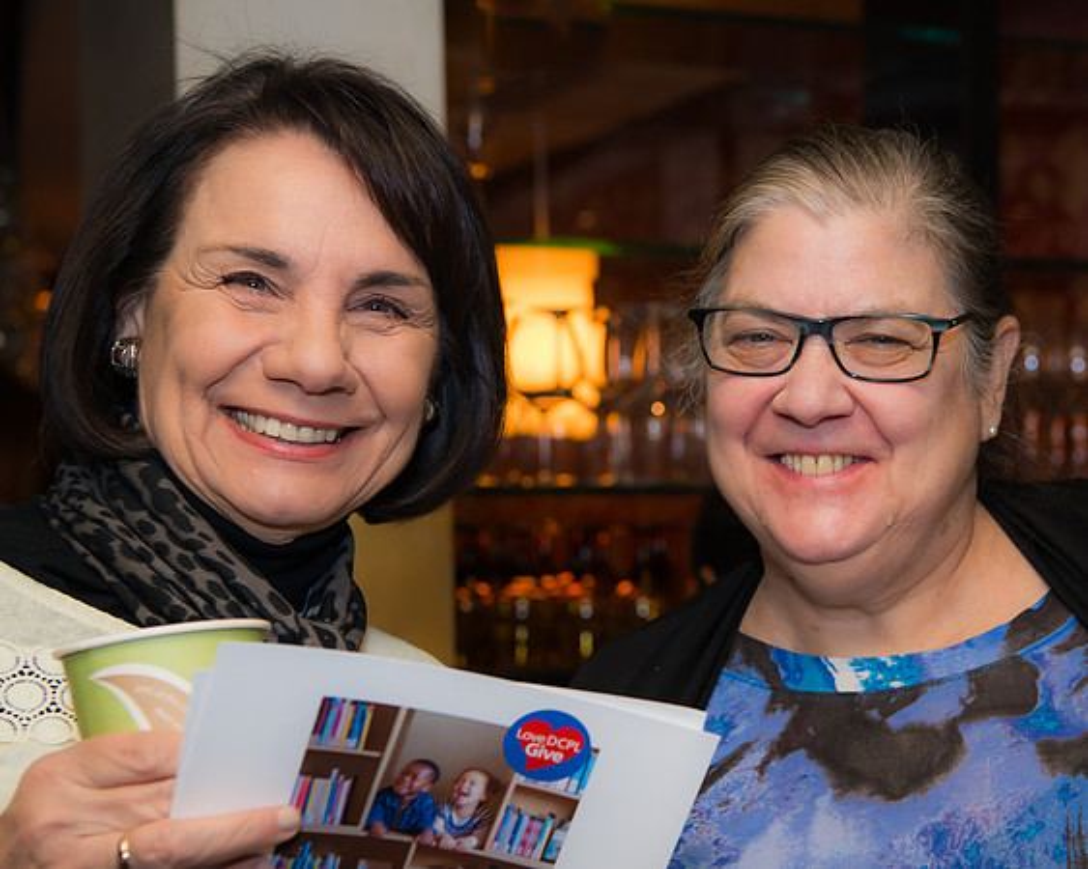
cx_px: 792
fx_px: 2538
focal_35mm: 79
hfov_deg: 24.0
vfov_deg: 19.4
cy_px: 514
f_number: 5
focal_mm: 55
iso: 500
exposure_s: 1/60
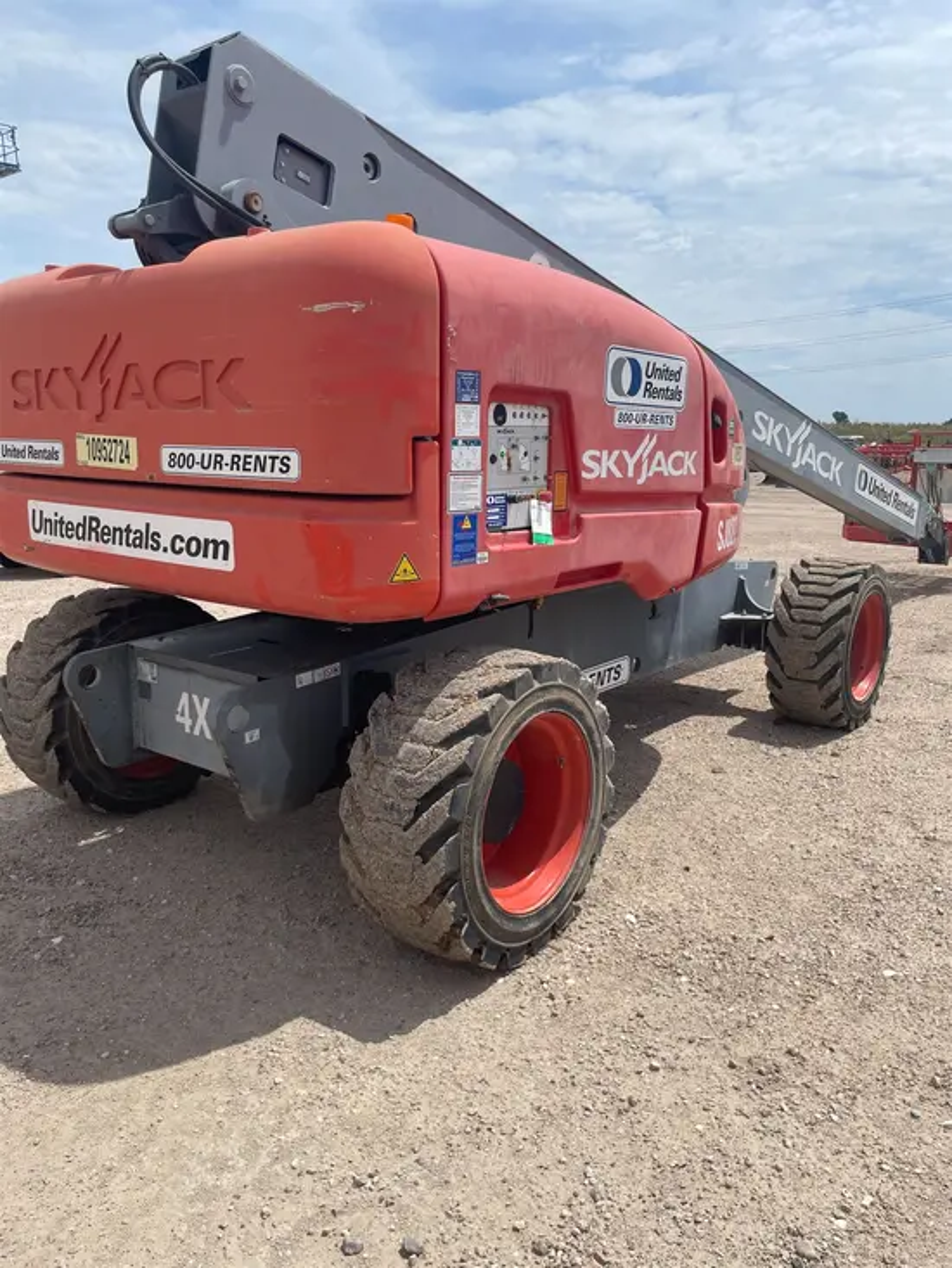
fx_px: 953
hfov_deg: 53.1
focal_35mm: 26
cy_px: 634
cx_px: 476
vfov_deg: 67.3
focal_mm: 4.2
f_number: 1.6
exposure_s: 1/4651
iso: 32
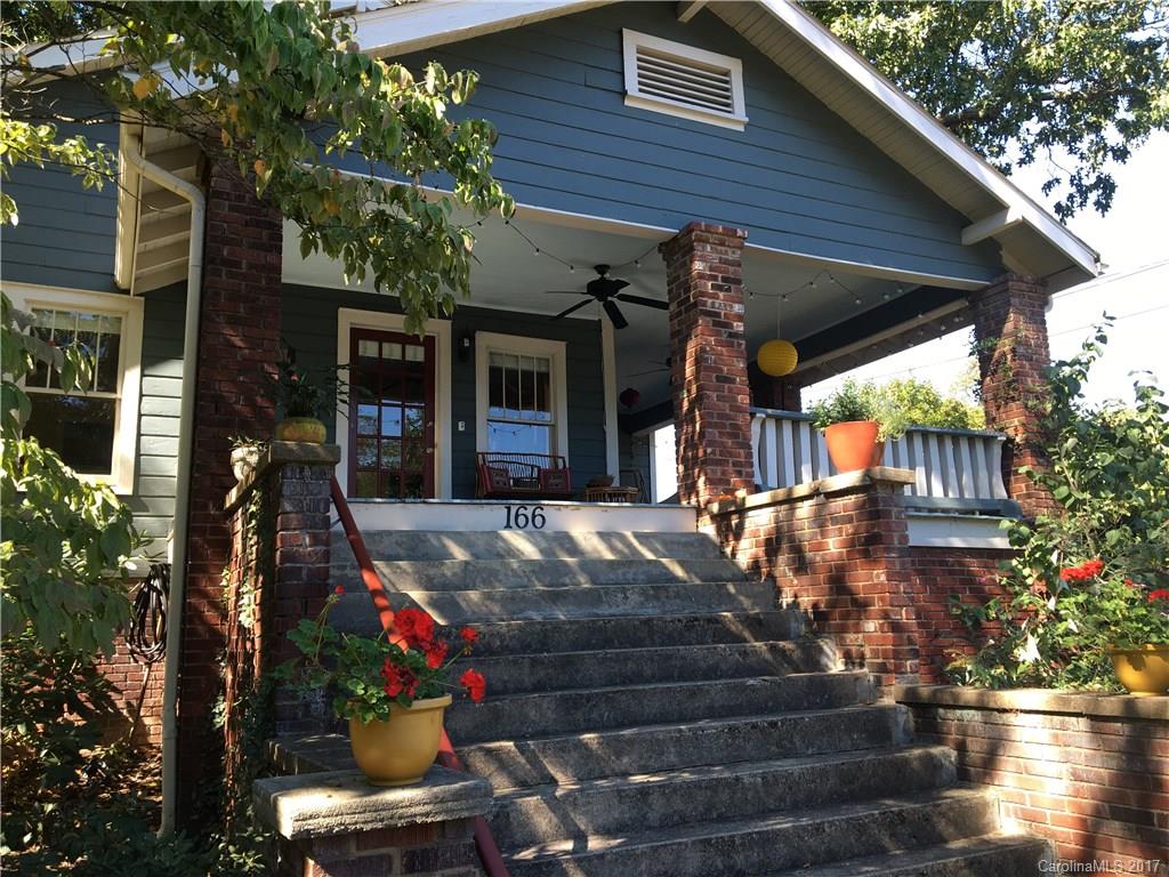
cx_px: 584
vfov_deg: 48.2
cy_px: 438
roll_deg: +0.8
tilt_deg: +11.3
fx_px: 979
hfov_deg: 61.7
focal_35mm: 29
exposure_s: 1/120
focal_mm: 4.15
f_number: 2.2
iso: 25
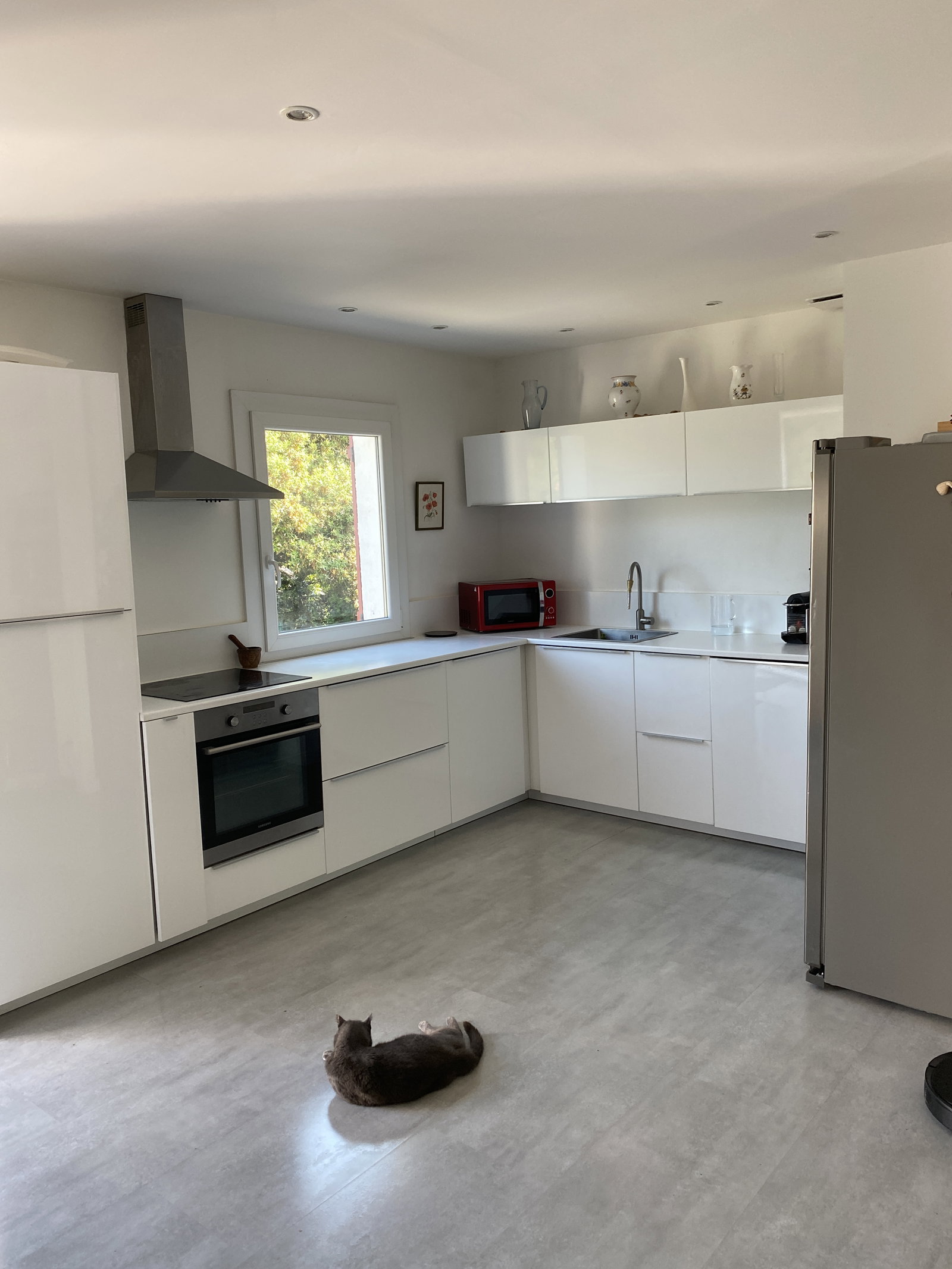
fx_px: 953
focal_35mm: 26
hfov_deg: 53.1
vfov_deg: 67.3
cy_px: 634
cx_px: 476
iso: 80
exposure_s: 1/122
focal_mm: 4.25
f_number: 1.8
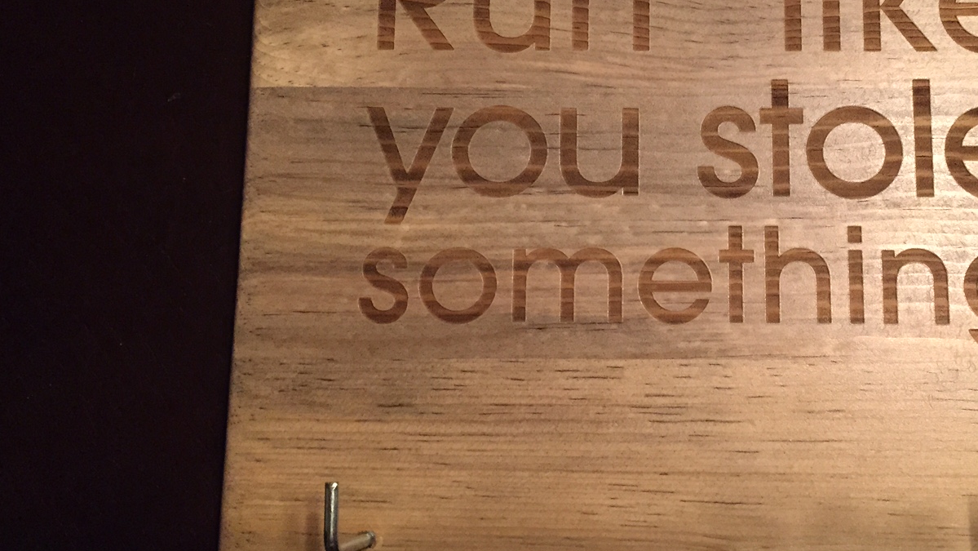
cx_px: 639
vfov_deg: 27.6
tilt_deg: -79.3
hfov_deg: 46.7
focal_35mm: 43
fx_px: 1115
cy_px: 184
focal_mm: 4.15
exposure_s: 1/30
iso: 250
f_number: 2.2
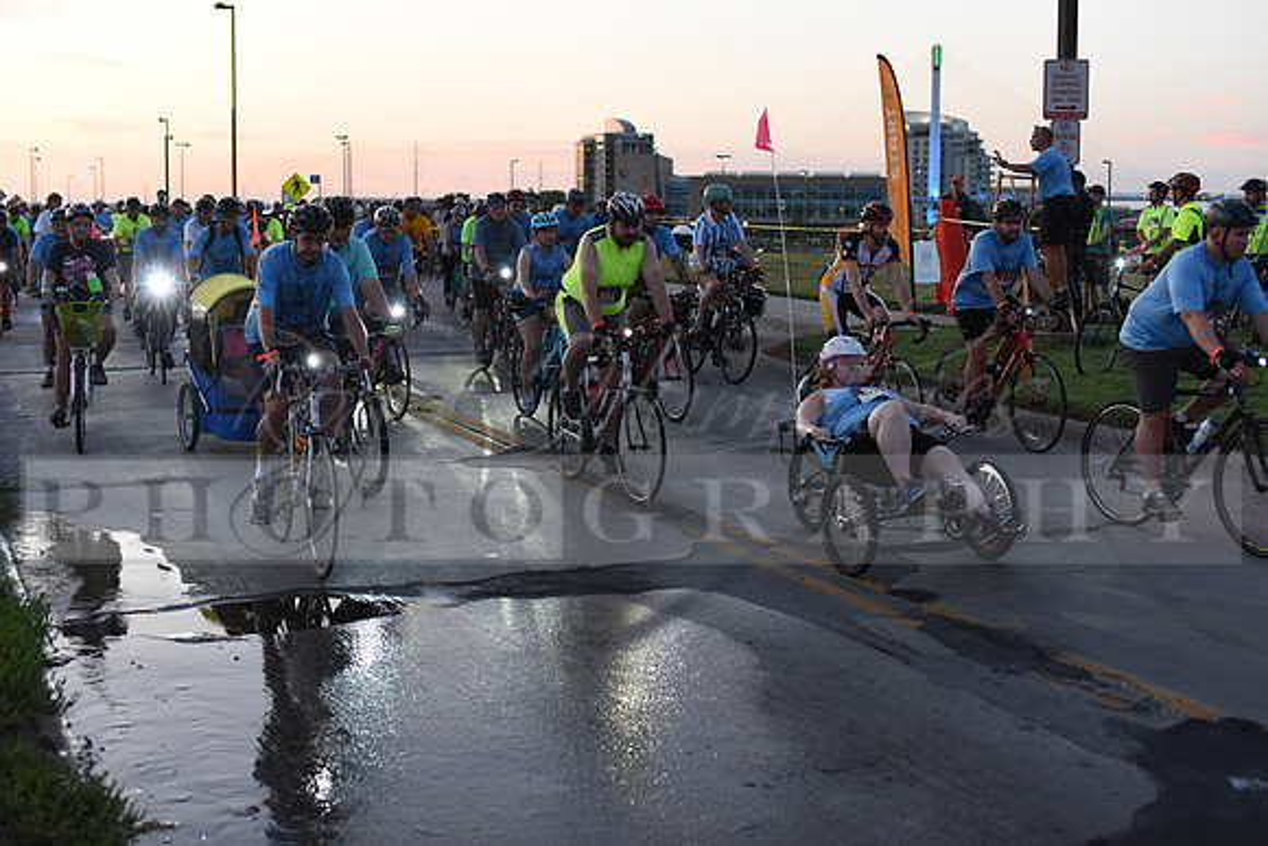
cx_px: 634
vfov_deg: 27.0
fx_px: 1761
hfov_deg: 39.6
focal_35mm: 50
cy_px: 423
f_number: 2.8
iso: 2500
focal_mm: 50
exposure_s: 1/400
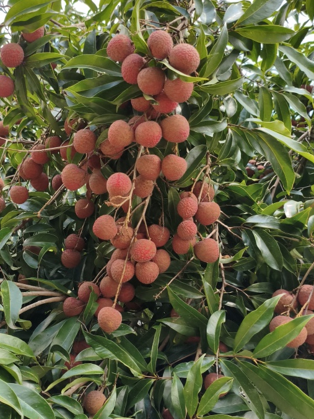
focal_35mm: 41
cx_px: 122
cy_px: 246
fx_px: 496
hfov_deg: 35.0
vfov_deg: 45.6
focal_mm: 4.94
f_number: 1.5
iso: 80
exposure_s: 1/797
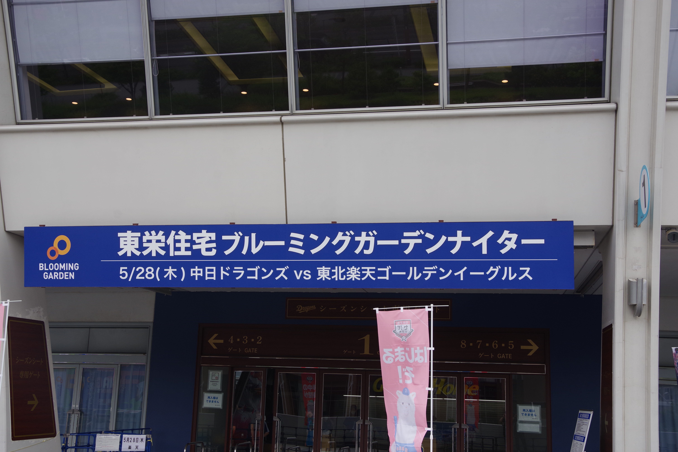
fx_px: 866
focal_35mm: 46
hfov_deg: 42.7
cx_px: 339
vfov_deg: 29.2
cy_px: 226
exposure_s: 1/250
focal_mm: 31
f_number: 9
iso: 200
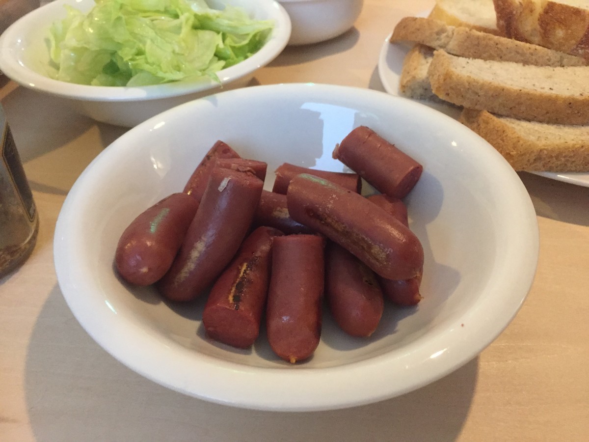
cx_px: 294
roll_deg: +0.5
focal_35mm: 29
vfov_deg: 48.2
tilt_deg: -41.9
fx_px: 493
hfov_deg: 61.7
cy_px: 221
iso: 250
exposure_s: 1/20
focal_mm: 4.15
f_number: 2.2
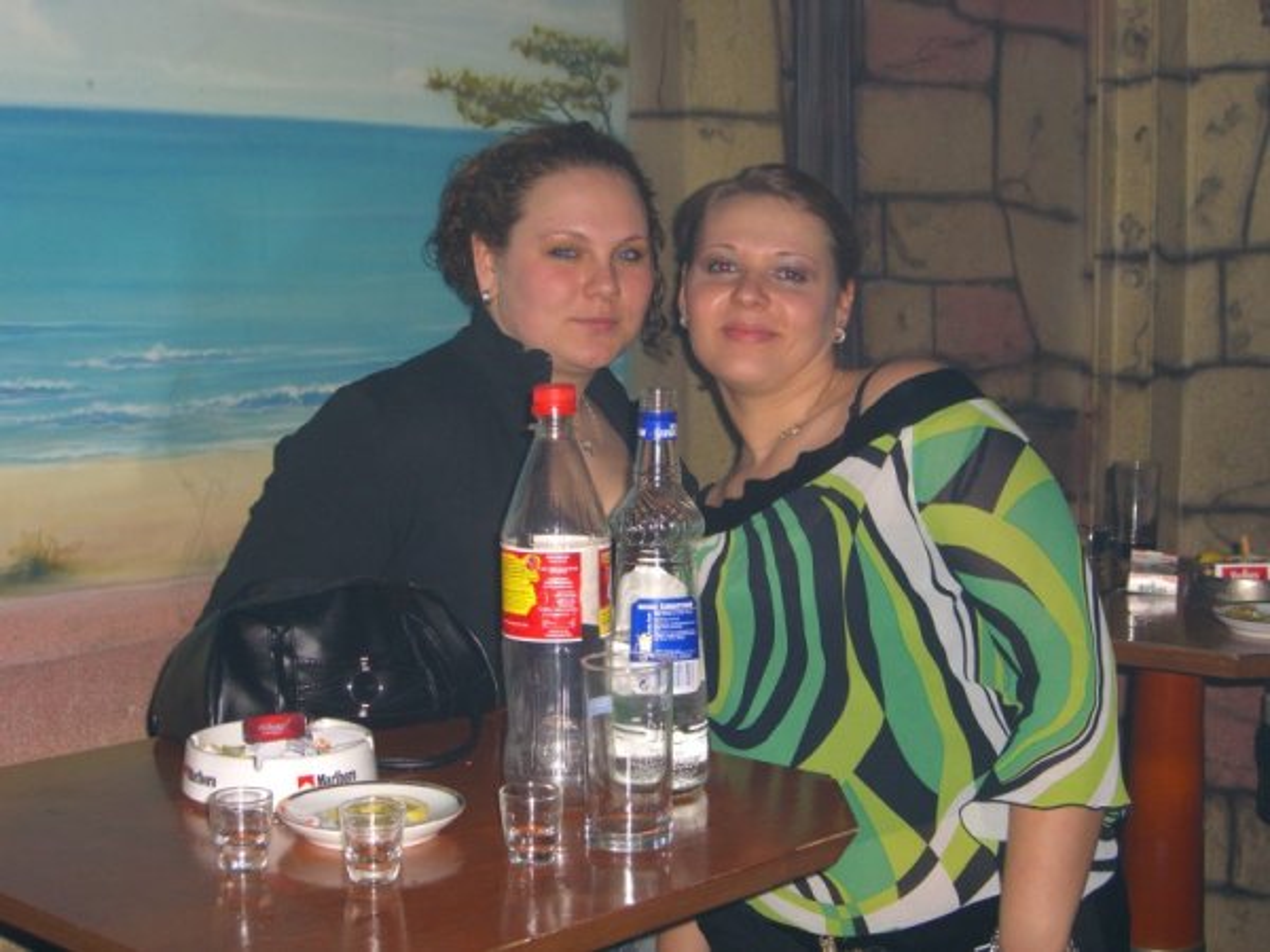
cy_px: 476
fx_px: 2091
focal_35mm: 57
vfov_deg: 25.7
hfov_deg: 33.8
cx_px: 635
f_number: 3.6
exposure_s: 1/60
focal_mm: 11.8
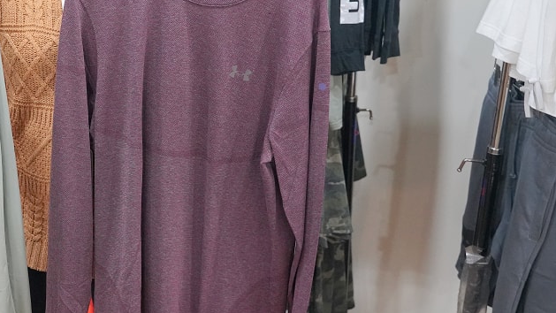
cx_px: 41
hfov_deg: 32.9
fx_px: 885
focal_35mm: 60
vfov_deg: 20.0
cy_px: 111
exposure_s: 1/160
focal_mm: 30
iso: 4000
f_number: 4
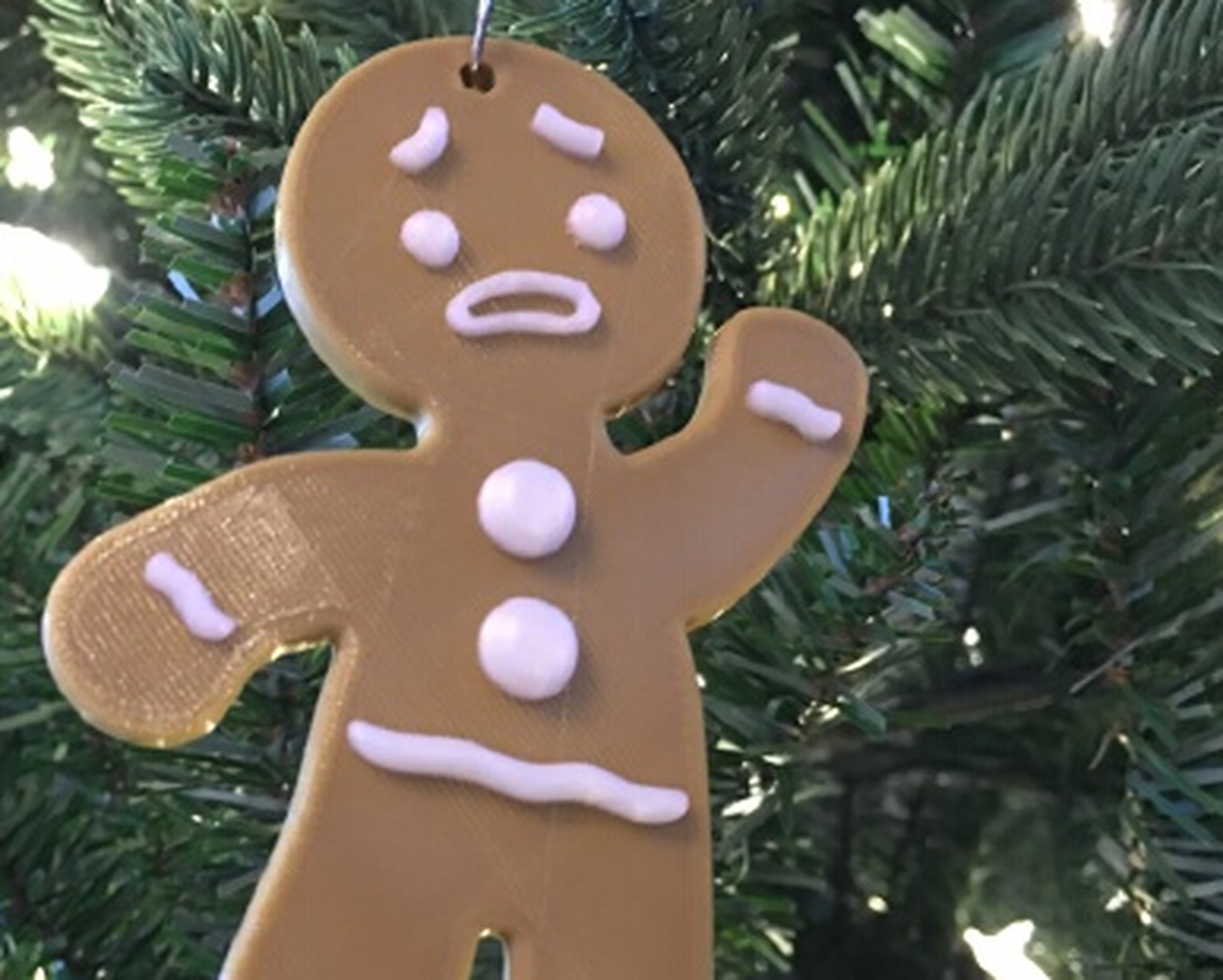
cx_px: 453
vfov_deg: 38.0
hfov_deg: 46.4
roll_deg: +3.0
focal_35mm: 39
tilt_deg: +15.7
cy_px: 616
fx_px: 1412
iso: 100
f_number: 2.2
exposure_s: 1/4
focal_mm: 4.15
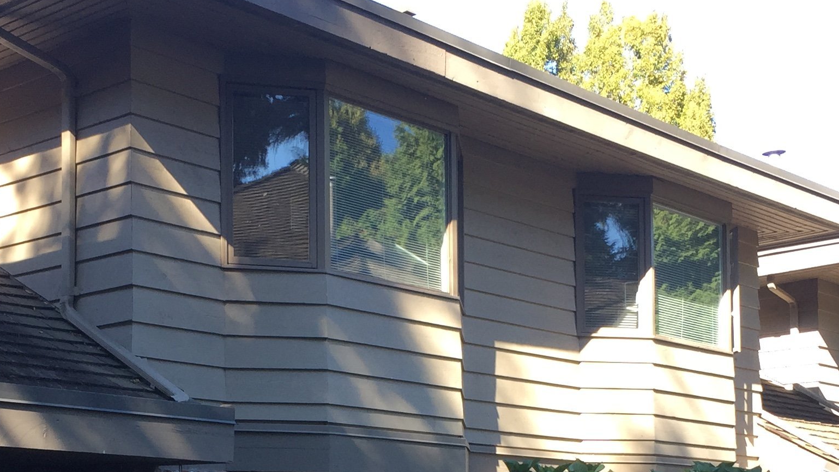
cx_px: 341
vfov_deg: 17.2
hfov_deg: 31.4
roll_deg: -1.3
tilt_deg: +1.9
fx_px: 1491
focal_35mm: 67
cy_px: 573
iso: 32
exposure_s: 1/191
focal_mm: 4.15
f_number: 2.2
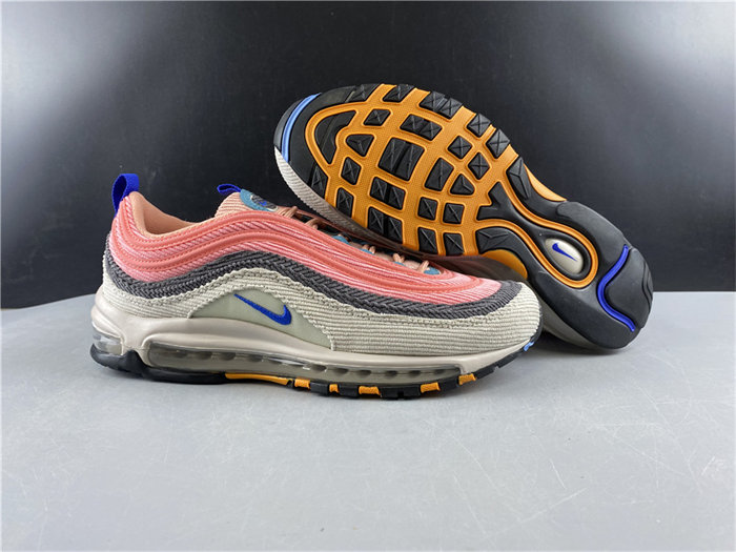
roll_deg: +0.8
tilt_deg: -7.3
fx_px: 553
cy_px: 276
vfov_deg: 53.1
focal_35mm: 26
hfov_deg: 67.3
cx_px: 368
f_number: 1.8
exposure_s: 1/100
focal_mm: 4.25
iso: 64
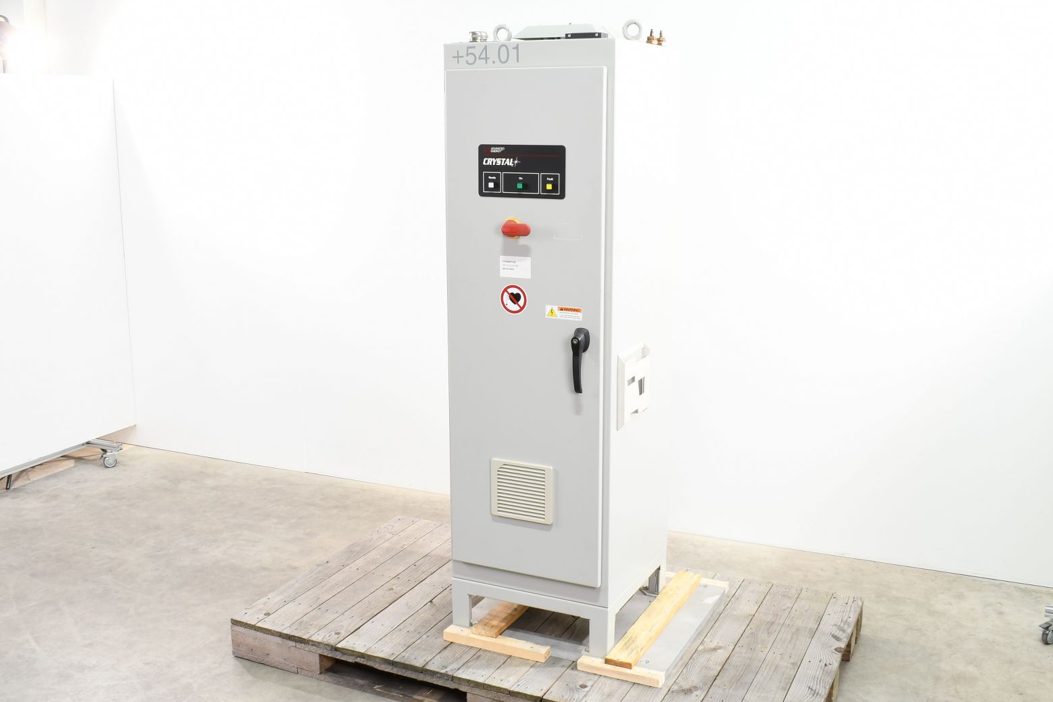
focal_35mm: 37
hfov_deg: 51.9
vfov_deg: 35.9
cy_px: 343
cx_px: 530
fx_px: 1082
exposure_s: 1/1.3
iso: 200
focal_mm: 18
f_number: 11
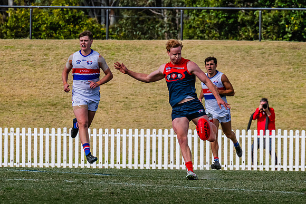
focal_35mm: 762
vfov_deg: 1.8
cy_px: 117
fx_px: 6479
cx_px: 184
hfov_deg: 2.7
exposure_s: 1/1600
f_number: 13
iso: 800
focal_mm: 420
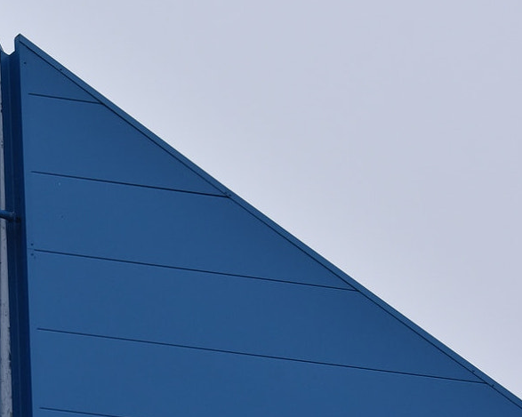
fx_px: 5930
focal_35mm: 384
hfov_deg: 5.0
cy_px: 374
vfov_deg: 4.0
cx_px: -9
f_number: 7.1
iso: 1600
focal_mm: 150
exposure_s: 1/2500
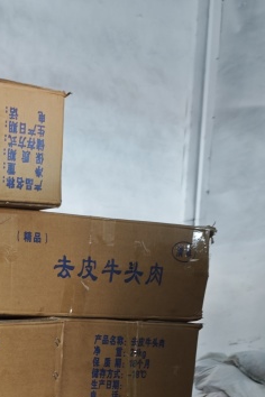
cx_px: -175
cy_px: 553
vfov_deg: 23.7
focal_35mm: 72
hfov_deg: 16.5
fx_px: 795
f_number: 1.44
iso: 320
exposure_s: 1/86.4
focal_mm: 6.68
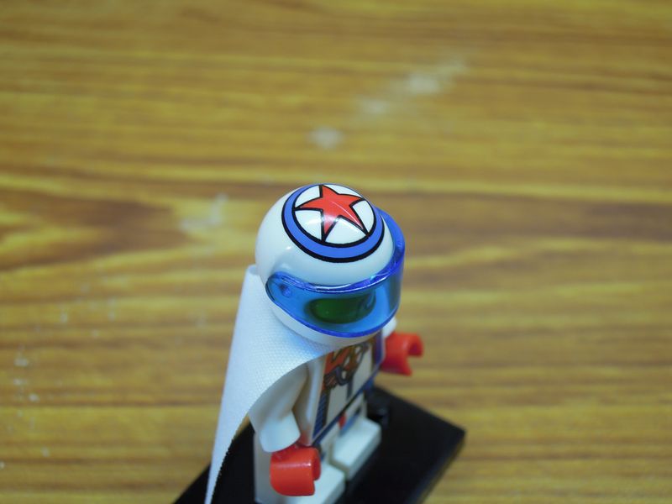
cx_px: 336
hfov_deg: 34.9
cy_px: 252
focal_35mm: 55
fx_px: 1068
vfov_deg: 26.6
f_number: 3.5
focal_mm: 9.9
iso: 160
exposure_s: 1/25
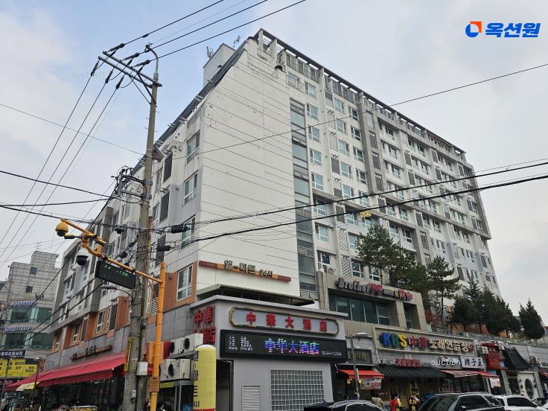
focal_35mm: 25
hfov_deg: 69.4
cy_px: 221
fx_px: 396
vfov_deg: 54.8
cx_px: 269
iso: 10
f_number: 1.7
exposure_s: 1/586
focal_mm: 6.3
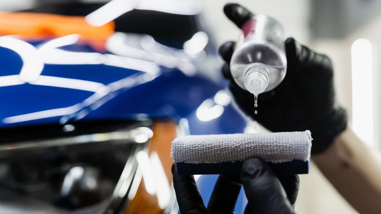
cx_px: 191
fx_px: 374
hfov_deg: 54.0
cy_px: 87
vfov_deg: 31.9
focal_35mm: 37
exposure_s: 1/160
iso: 500
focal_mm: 35
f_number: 2.5
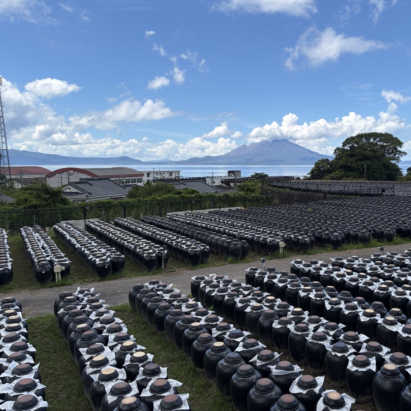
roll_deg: +0.8
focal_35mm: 31
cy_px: 205
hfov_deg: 51.6
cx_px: 272
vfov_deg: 52.5
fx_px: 416
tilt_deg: -5.5
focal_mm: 5.96
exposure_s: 1/2538
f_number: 1.6
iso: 50
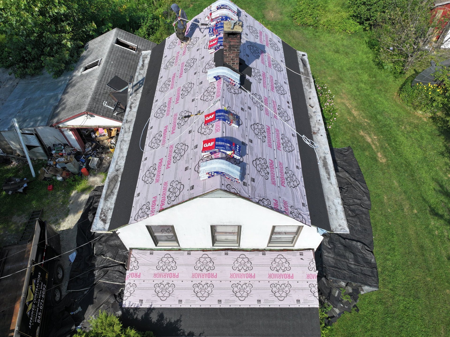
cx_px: 225
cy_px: 168
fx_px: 312
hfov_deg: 71.6
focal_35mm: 24
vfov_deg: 56.8
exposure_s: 1/2500
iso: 150
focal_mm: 12.29
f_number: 2.8
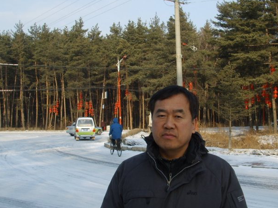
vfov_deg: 28.0
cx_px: 162
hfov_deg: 36.7
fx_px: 418
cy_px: 117
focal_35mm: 52
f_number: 6.3
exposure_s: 1/125
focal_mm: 6.6
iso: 50
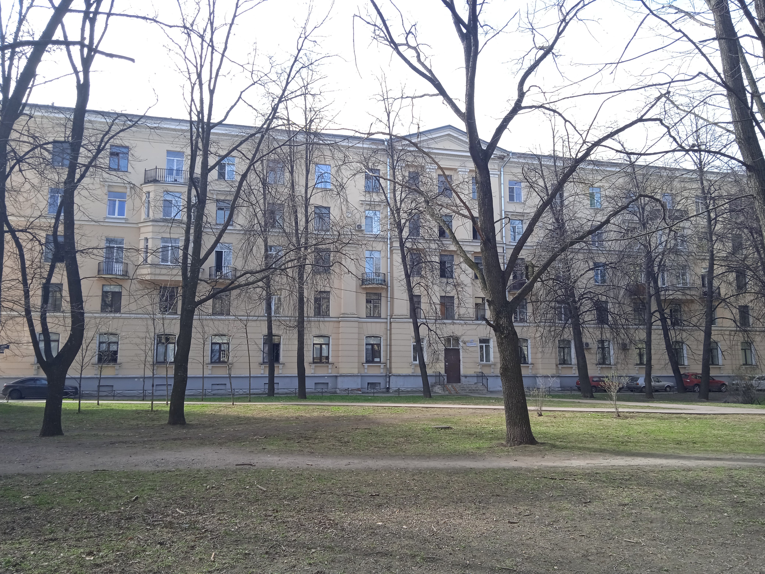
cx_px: 382
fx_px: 619
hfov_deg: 63.4
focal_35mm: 28
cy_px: 287
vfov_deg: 49.7
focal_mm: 3.43
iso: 111
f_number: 2.2
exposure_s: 1/241
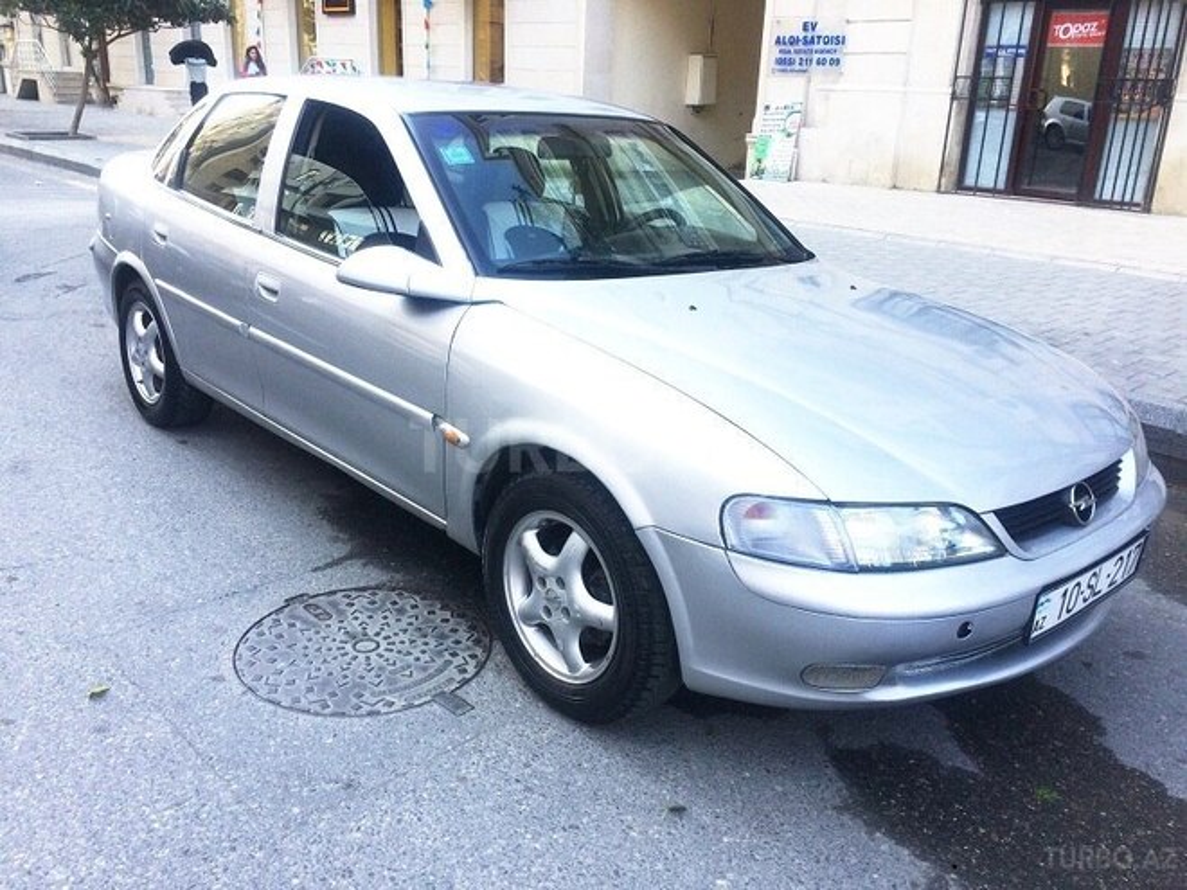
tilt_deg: -22.1
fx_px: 994
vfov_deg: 48.2
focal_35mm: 29
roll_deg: -2.2
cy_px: 445
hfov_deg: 61.7
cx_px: 594
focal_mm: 4.15
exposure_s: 1/270
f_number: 2.2
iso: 32
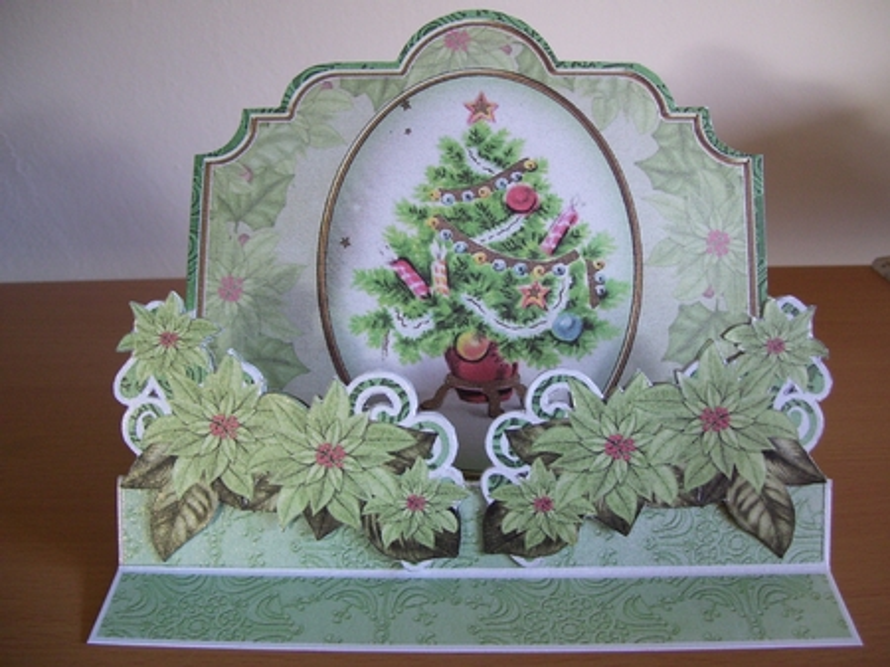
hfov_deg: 51.4
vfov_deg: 39.6
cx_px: 445
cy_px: 334
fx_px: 925
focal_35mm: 36
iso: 160
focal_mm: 6
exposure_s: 1/10
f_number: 2.7
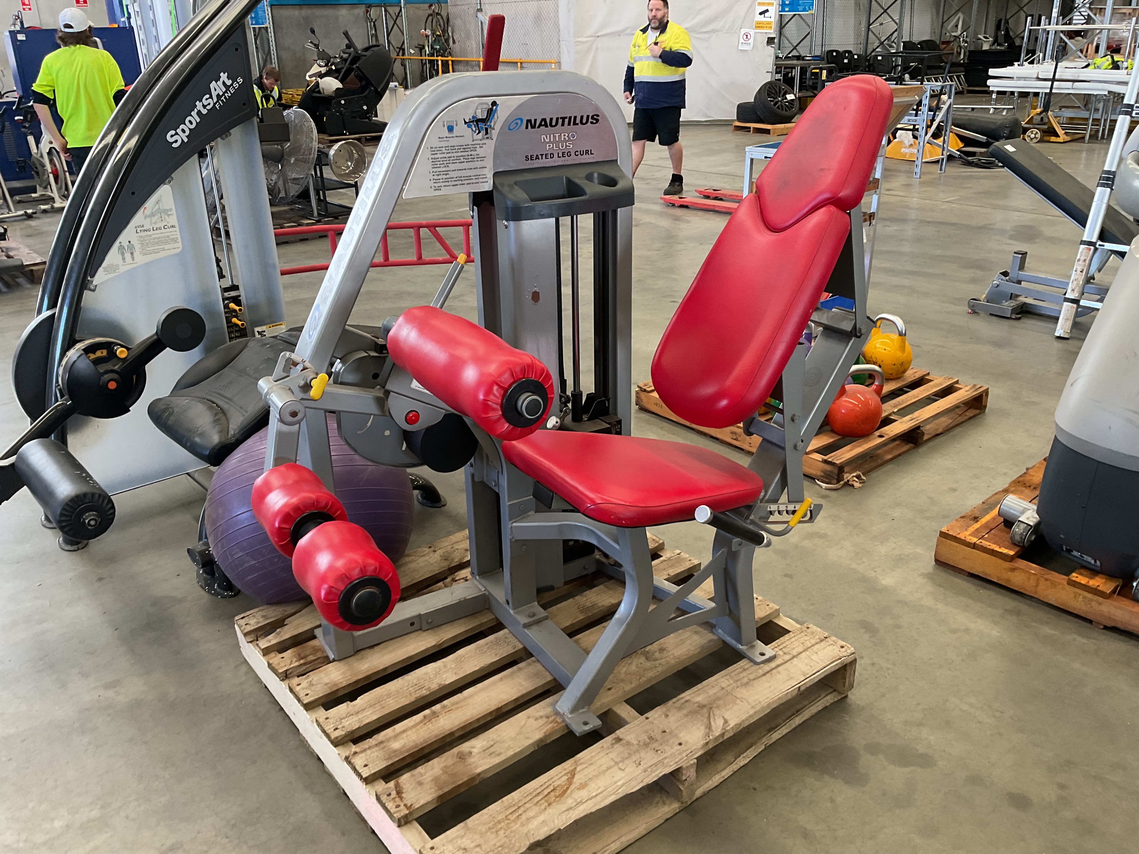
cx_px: 570
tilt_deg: -22.7
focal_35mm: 29
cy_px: 427
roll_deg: +1.9
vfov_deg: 48.2
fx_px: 954
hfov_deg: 61.7
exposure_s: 1/50
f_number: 1.8
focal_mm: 3
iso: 50
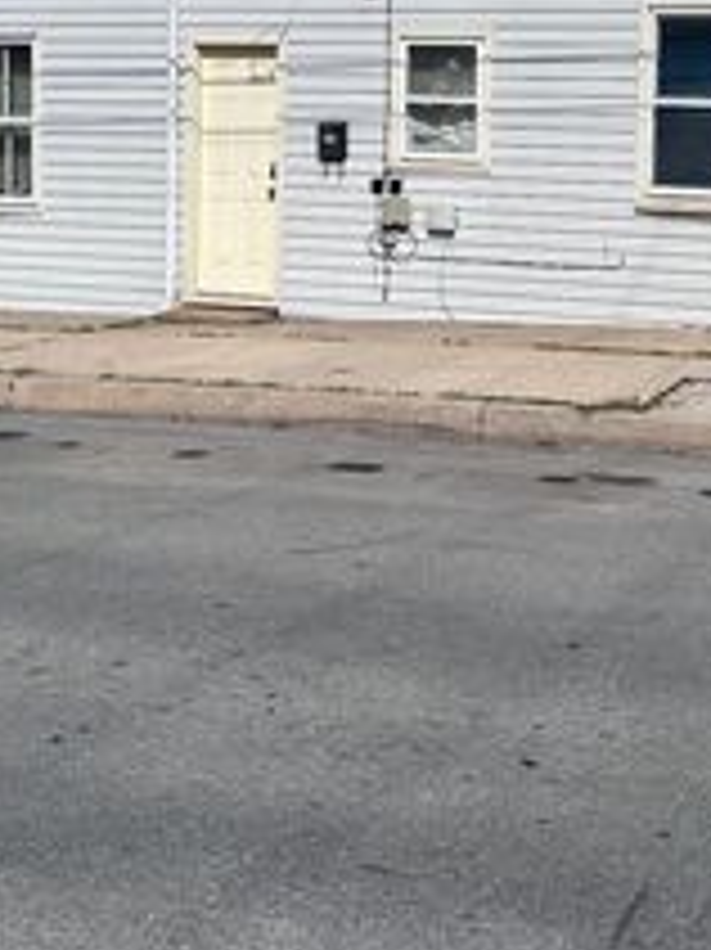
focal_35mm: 57
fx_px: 1563
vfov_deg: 32.5
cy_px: 137
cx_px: 572
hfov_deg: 25.2
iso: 80
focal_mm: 6.86
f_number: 1.78
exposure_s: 1/13699
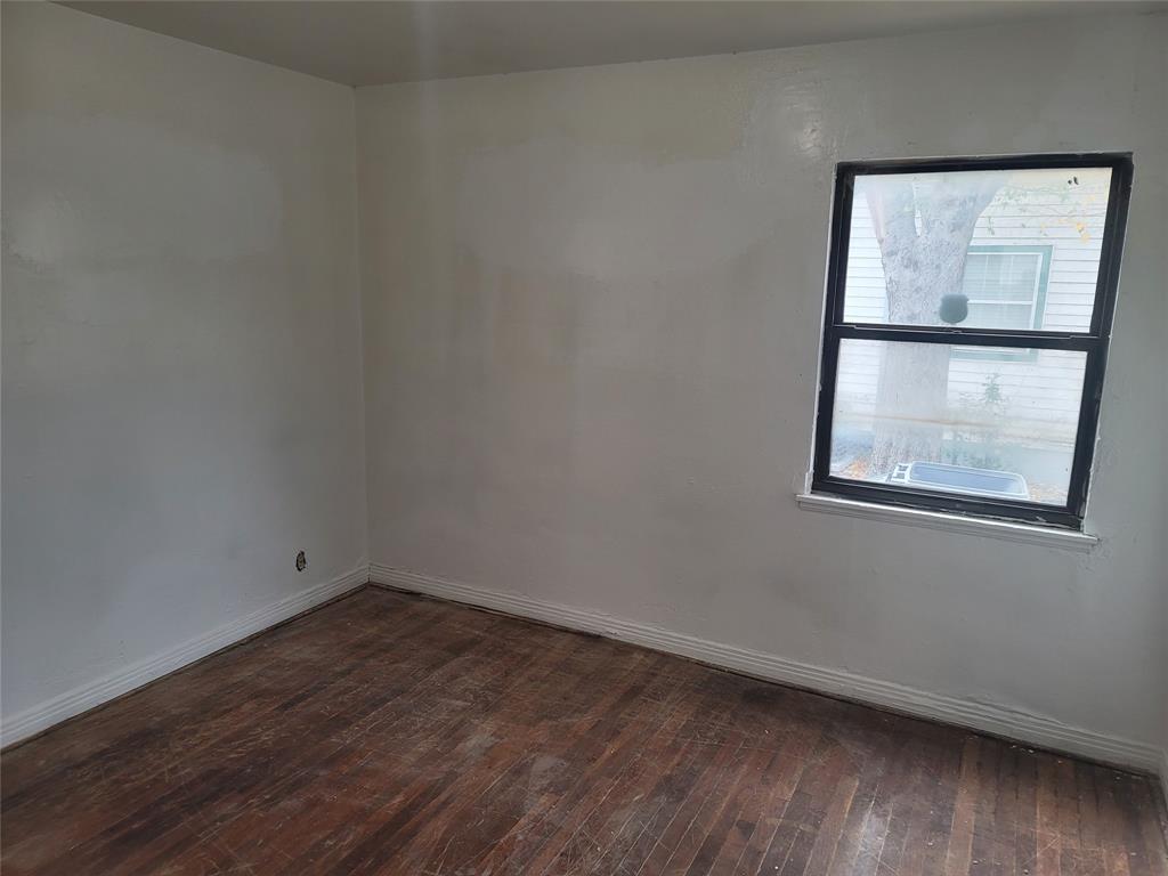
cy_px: 438
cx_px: 584
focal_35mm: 25
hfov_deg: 69.4
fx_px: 844
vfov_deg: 54.9
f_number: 1.8
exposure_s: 1/120
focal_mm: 7
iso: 160
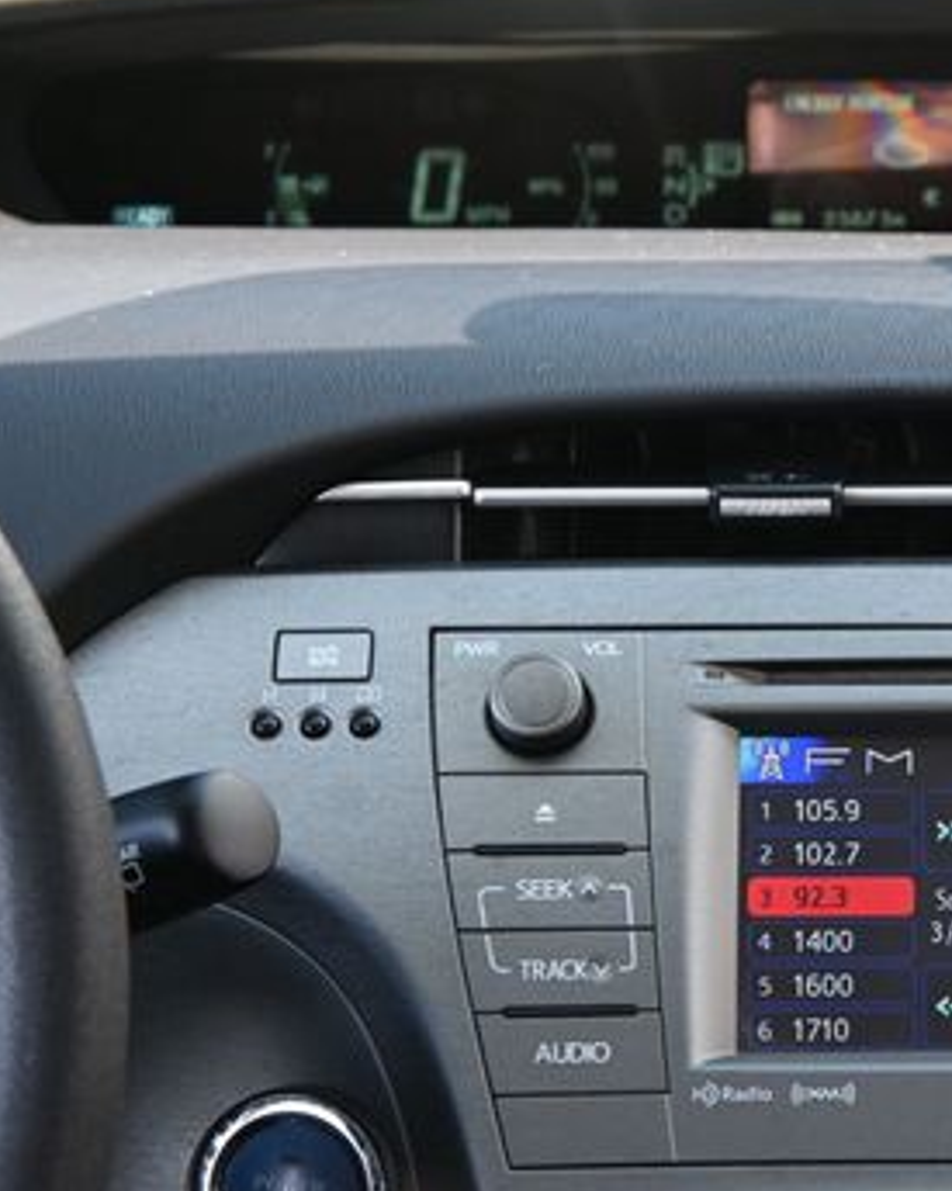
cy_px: 634
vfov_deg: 14.7
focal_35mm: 131
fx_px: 4616
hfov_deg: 11.6
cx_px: 983
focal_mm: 50
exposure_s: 1/125
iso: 1250
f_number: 6.3
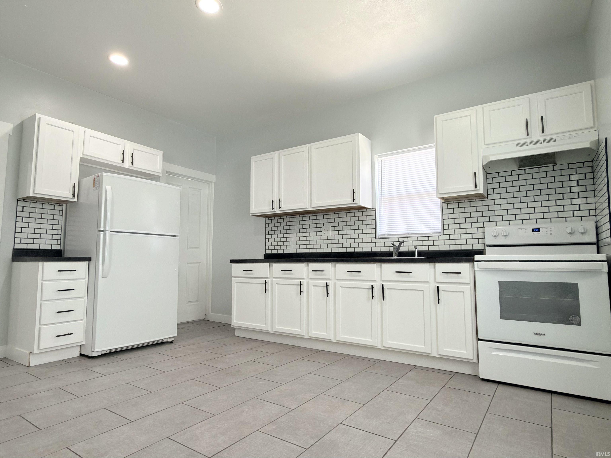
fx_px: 335
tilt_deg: +5.5
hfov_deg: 84.7
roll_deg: -0.3
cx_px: 306
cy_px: 229
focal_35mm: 19
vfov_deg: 68.7
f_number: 2.2
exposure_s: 1/40
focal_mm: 2.22
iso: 50
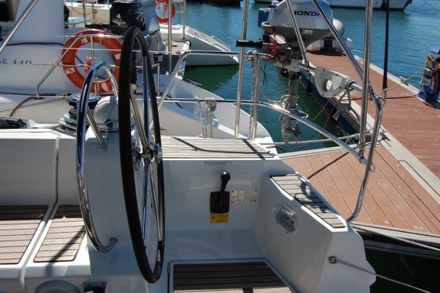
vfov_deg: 47.8
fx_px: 330
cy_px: 146
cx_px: 220
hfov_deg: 67.4
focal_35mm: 27
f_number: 10
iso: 200
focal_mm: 18
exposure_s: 1/400
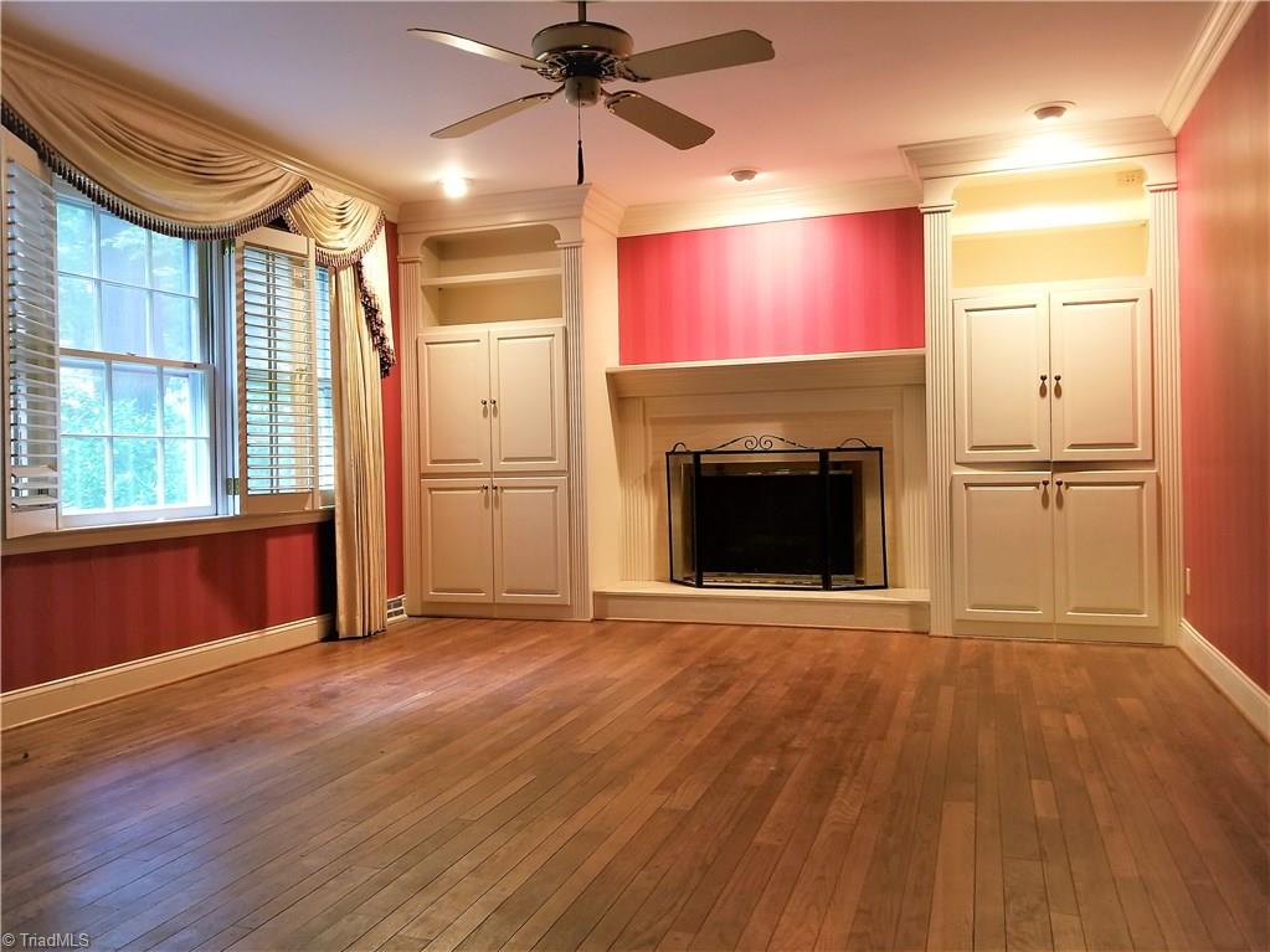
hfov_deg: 67.3
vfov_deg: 53.1
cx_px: 635
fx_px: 954
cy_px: 476
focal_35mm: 26
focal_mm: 4.25
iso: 200
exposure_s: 1/15
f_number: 1.7
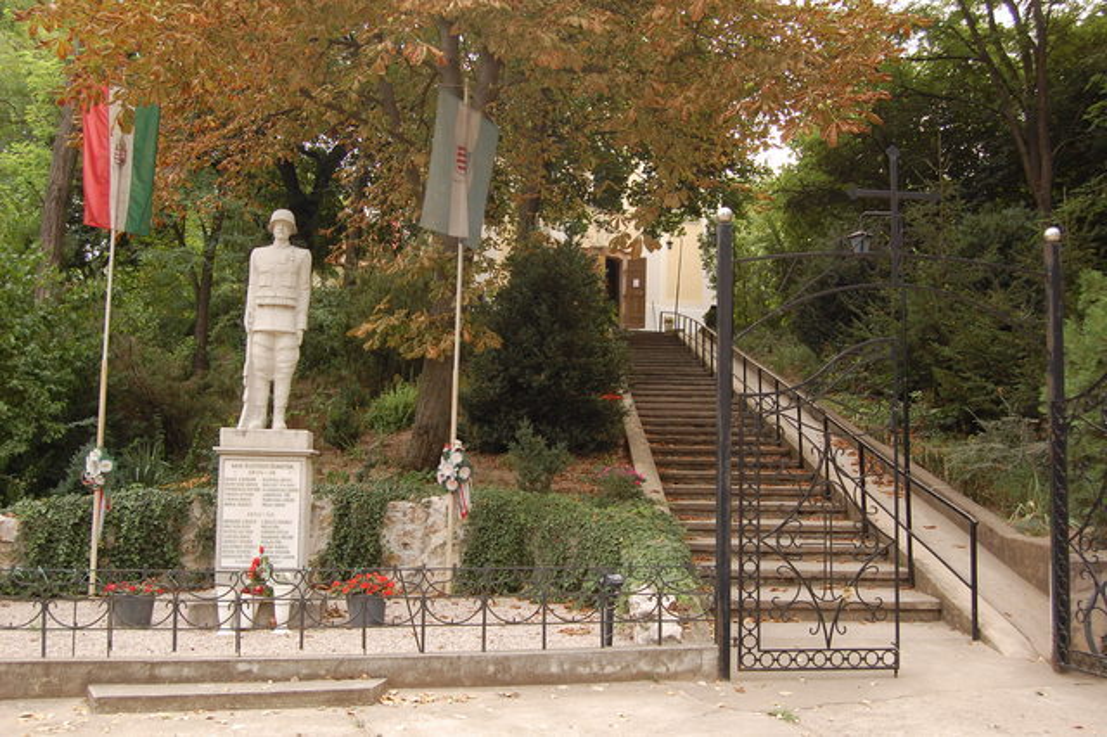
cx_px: 554
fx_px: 1106
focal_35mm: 36
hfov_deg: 53.2
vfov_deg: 36.8
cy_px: 368
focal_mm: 24
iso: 400
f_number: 5.6
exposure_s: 1/125
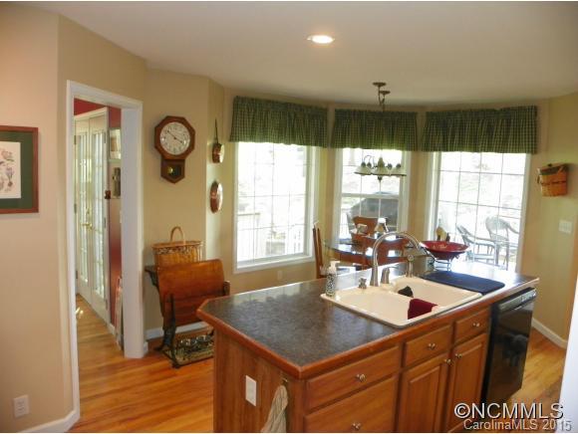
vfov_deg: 53.1
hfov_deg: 67.3
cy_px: 217
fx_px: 434
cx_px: 289
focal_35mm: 26
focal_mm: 4.6
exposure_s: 1/30
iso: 200
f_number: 2.8
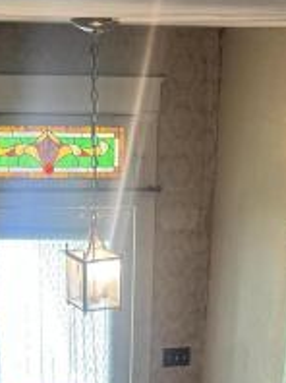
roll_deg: -1.5
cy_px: 461
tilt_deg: -26.1
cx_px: 133
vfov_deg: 22.3
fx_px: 894
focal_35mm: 81
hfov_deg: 18.2
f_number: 1.78
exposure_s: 1/60
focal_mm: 6.76
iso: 200
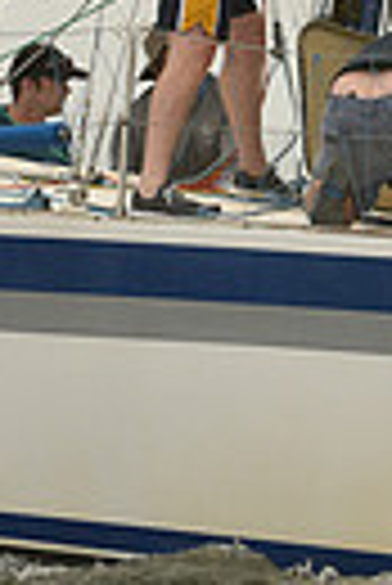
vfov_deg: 1.9
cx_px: 171
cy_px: 25
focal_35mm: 1071
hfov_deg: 1.3
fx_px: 17445
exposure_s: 1/800
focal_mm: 240
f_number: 10
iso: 400
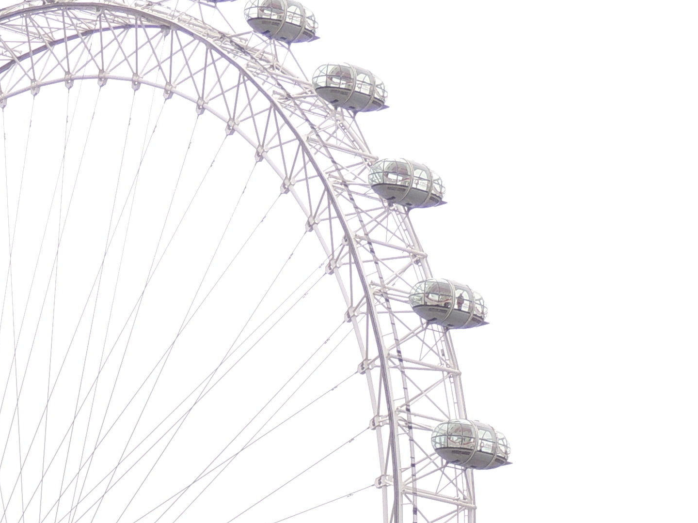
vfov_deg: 7.6
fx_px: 3872
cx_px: 70
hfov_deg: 10.2
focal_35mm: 192
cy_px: 693
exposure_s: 1/1000
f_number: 3.7
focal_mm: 10.7
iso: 100
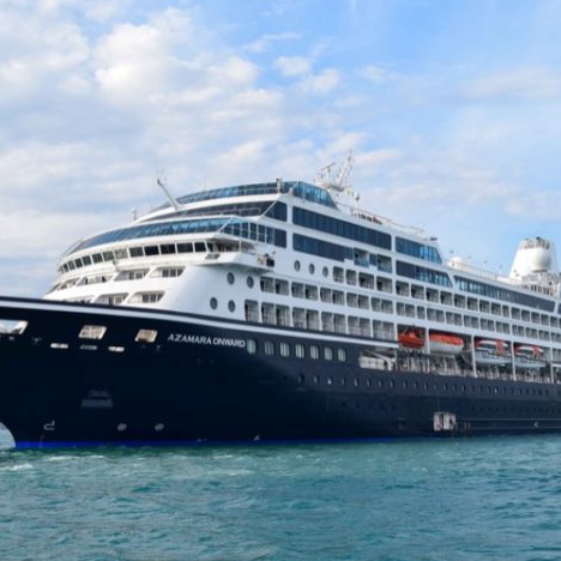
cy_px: 284
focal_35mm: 49
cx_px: 247
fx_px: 898
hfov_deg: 34.6
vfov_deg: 34.7
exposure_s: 1/400
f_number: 11
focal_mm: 24
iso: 400
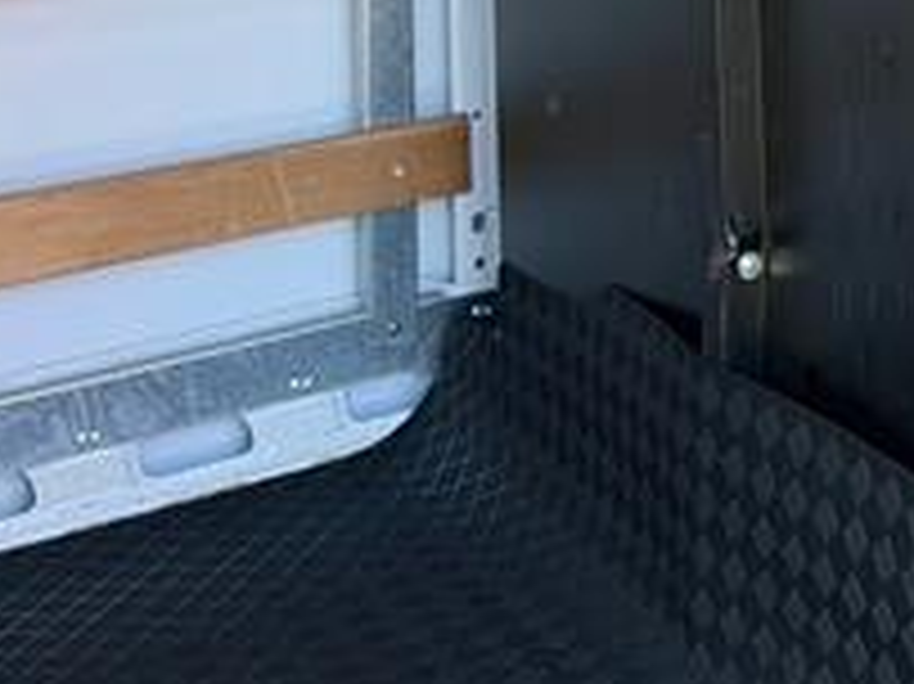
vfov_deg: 16.6
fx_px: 2164
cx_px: 1189
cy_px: -292
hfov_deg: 21.5
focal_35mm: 82
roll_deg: +2.2
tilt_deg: -6.9
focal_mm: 5.96
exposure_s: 1/185
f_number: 1.6
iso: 125
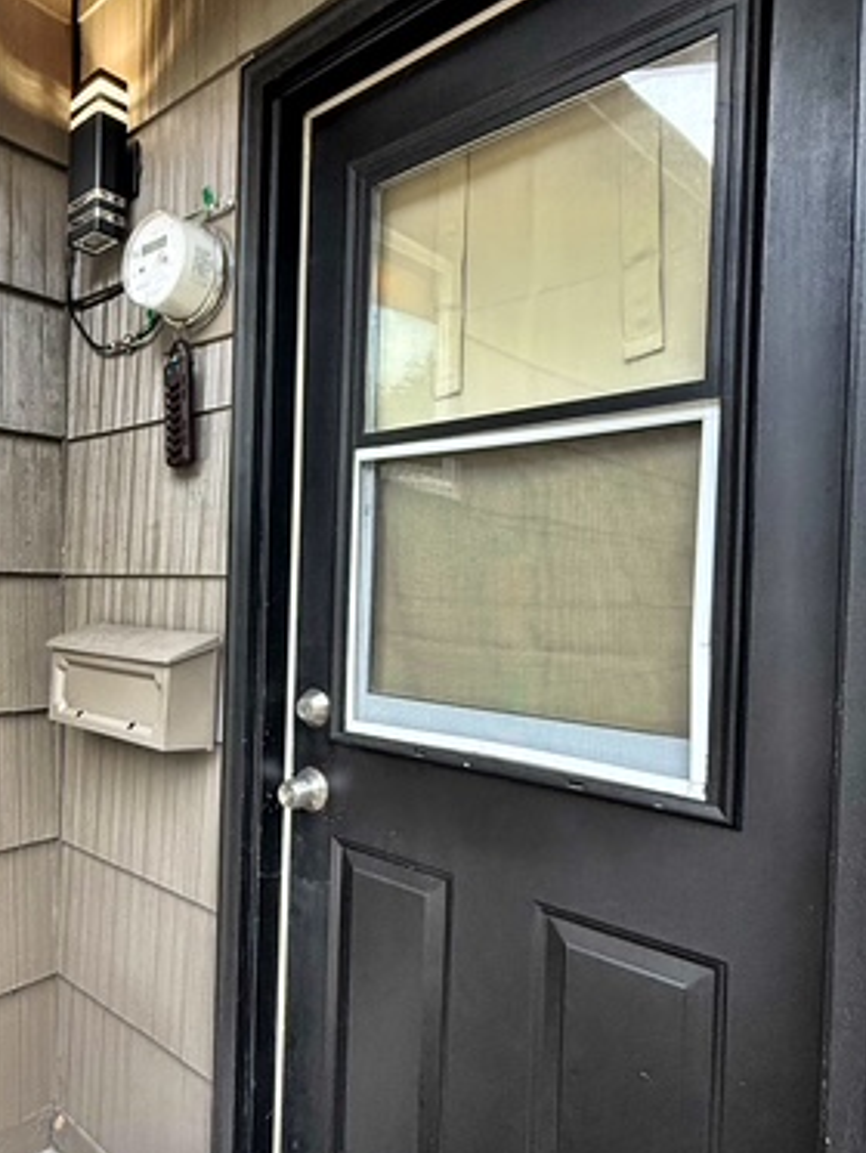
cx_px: 254
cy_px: 606
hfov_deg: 55.0
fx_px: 800
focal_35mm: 24
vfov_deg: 71.5
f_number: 2.2
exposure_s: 1/99
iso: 250
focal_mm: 2.22
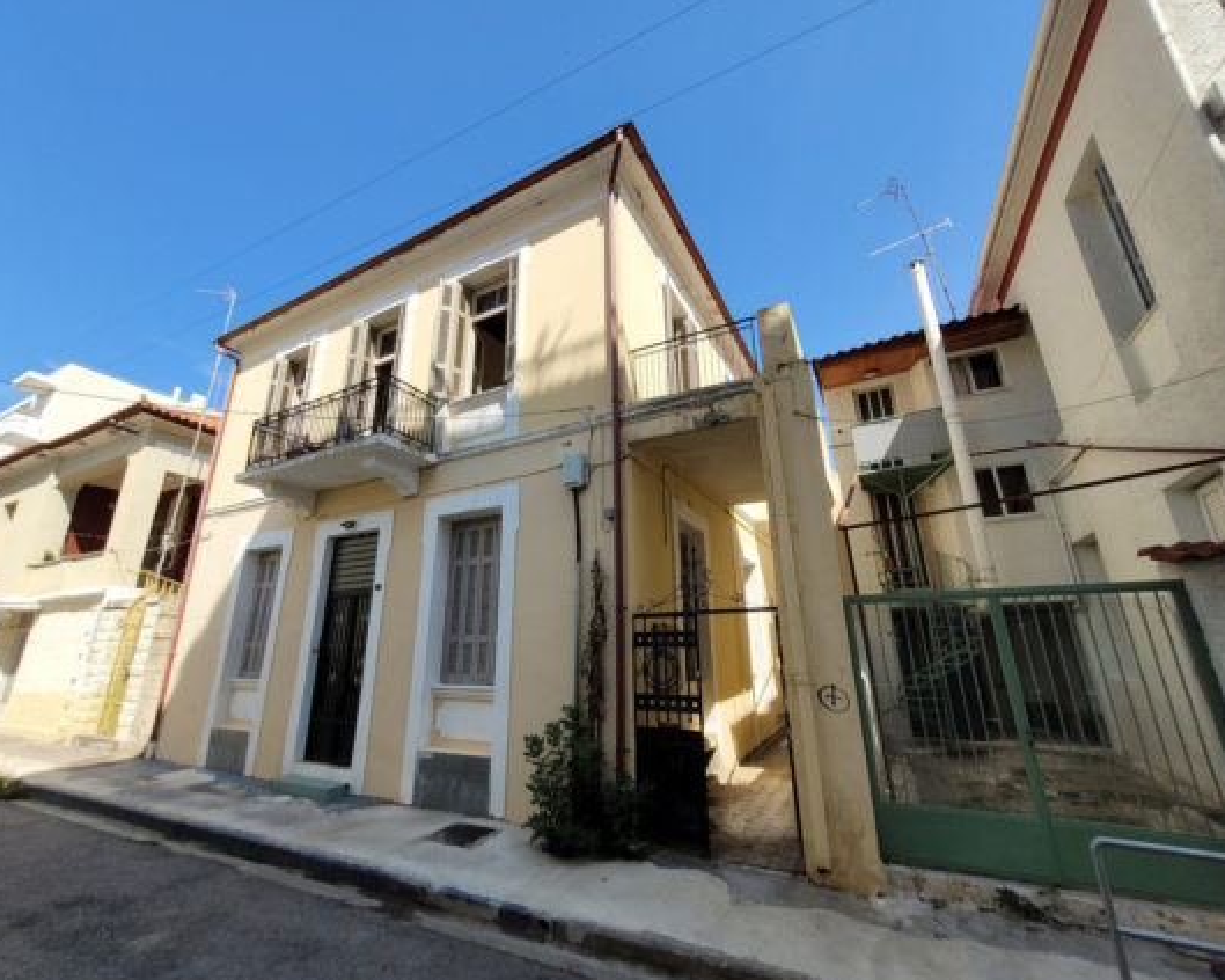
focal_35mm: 14
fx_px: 507
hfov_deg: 100.7
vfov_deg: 88.0
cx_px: 588
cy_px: 484
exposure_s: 1/1132
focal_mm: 1.74
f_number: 2.2
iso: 40
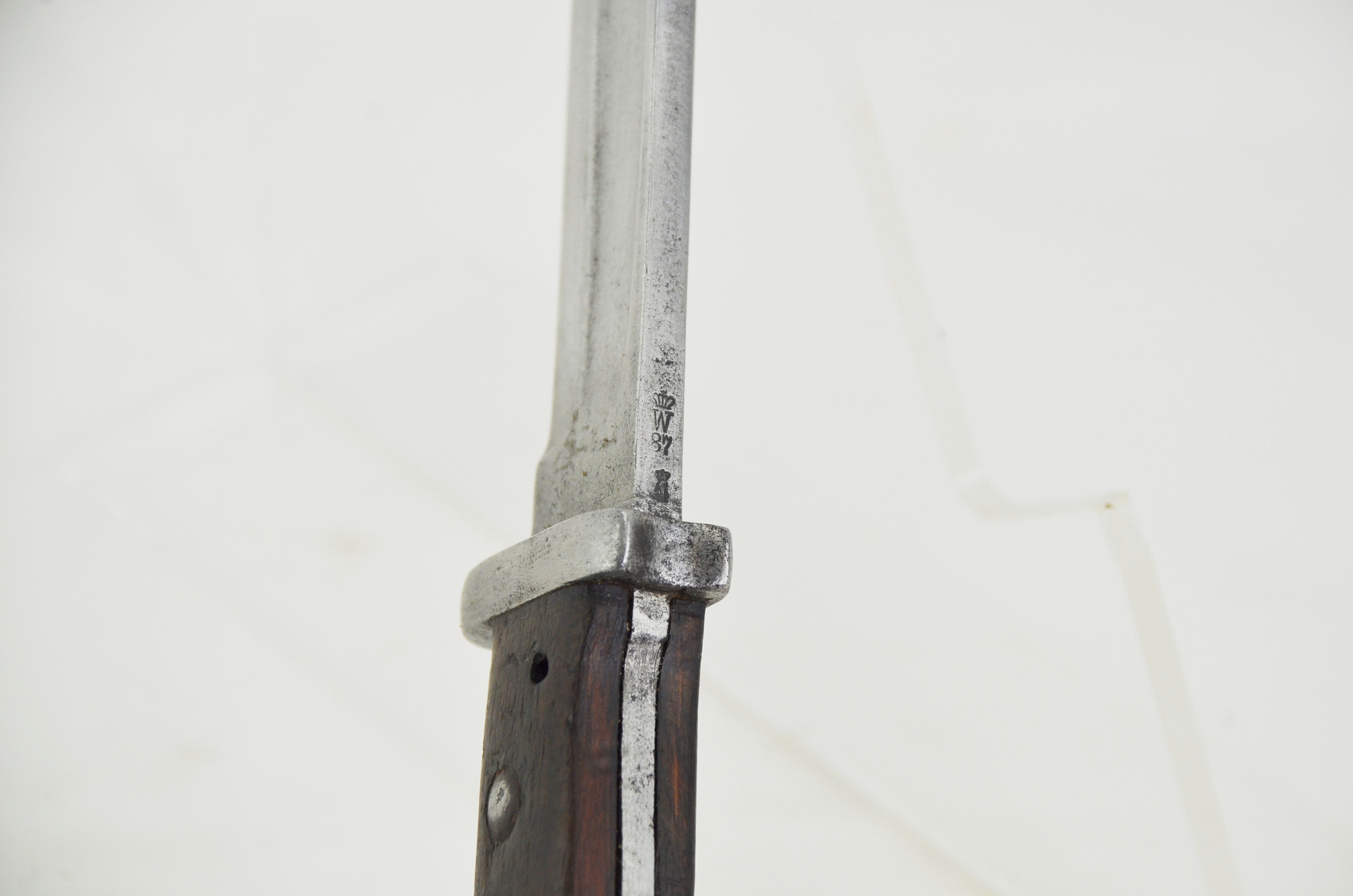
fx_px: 6301
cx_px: 676
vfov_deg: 8.1
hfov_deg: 12.3
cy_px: 448
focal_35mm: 168
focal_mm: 112
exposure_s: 1/250
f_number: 5.6
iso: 560
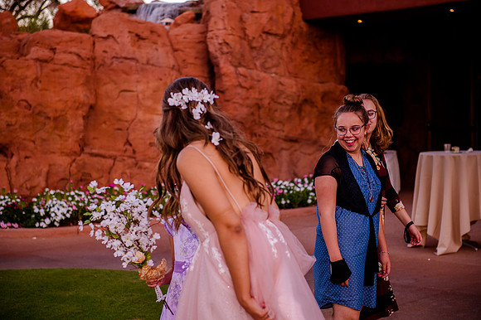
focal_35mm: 70
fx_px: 935
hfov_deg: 28.9
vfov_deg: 19.4
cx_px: 240
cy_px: 160
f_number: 3.2
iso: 640
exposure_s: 1/320
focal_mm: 70
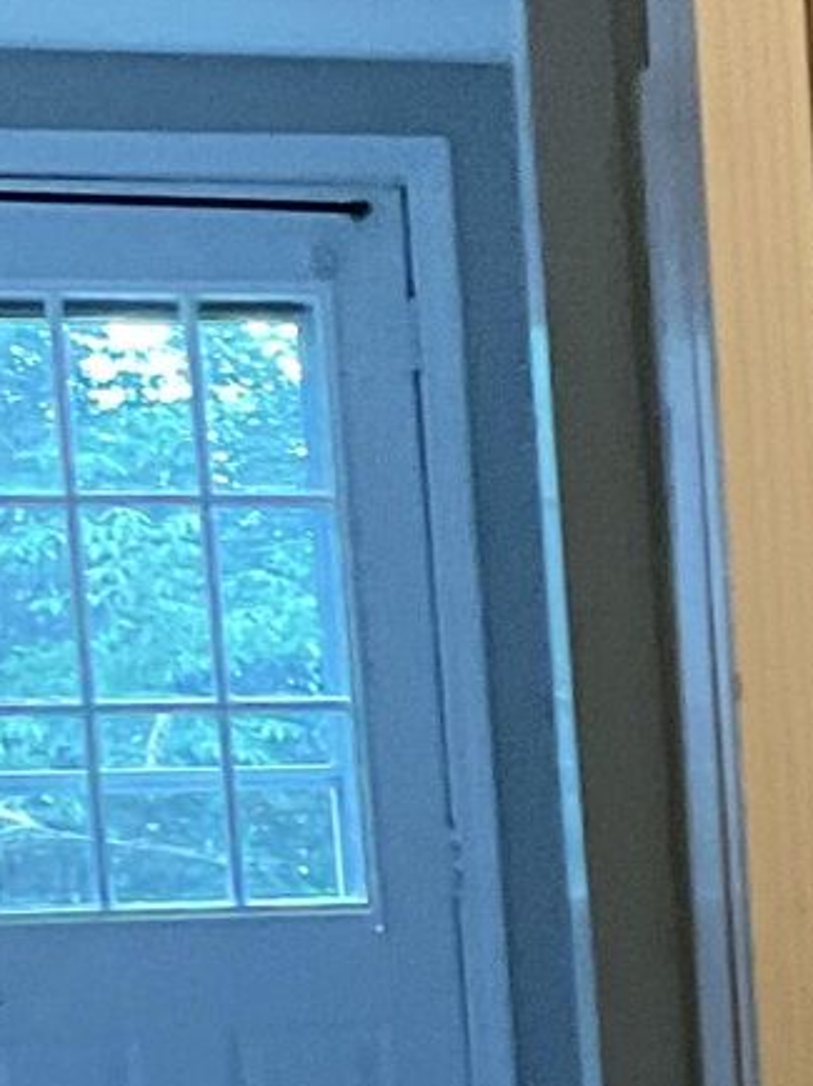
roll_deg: -0.8
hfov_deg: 8.6
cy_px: 1484
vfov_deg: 12.4
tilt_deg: -11.1
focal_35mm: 154
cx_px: 2111
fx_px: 4827
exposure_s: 1/60
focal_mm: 3
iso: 200
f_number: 1.8
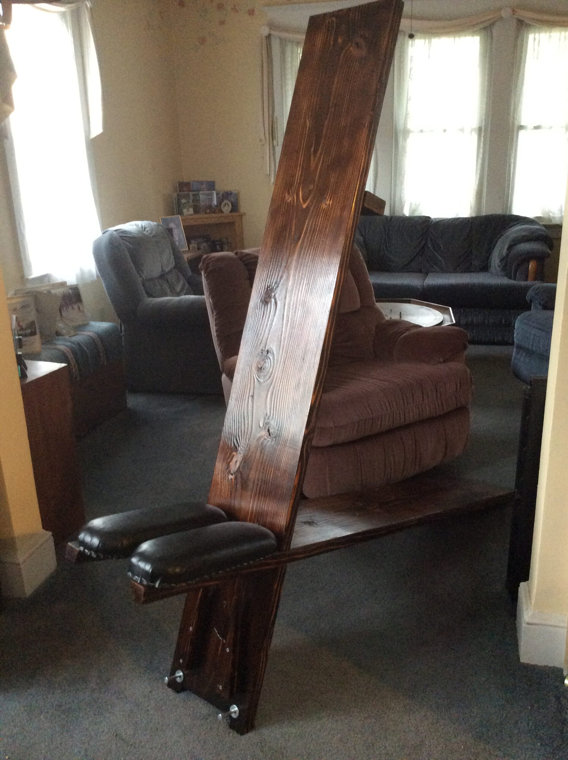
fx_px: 724
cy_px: 380
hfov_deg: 42.8
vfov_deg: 55.4
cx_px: 284
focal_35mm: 33
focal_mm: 3.3
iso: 320
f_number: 2.4
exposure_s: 1/15
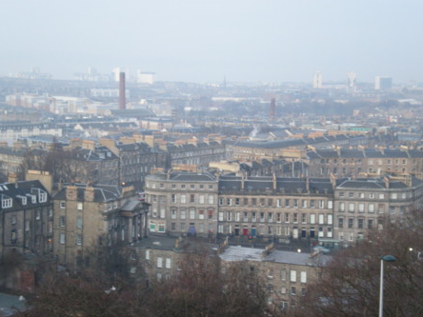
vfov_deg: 19.6
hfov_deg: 26.0
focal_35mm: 75
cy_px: 157
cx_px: 210
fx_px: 916
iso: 212
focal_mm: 12.3
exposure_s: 1/15
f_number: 4.6
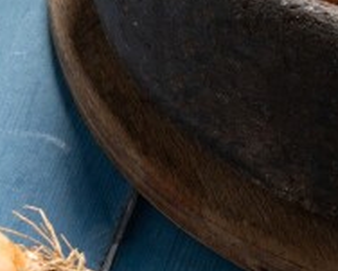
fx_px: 4158
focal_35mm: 415
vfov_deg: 3.7
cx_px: 693
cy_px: -156
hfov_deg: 4.6
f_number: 13
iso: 200
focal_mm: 65
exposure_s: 1/100
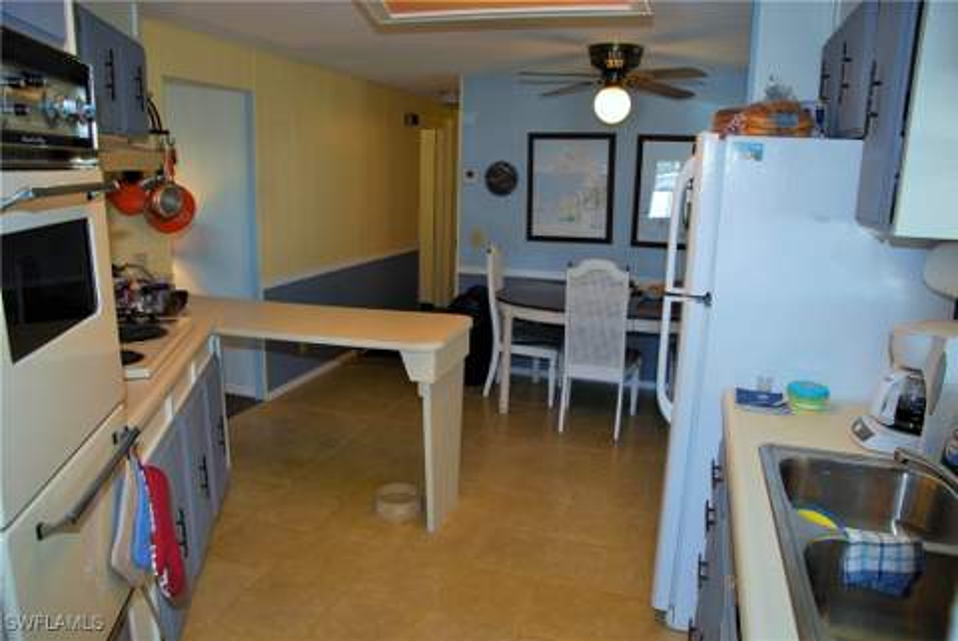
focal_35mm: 24
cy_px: 320
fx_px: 639
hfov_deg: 73.7
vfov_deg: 53.2
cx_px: 479
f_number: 4
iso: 200
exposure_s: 1/60
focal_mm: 16
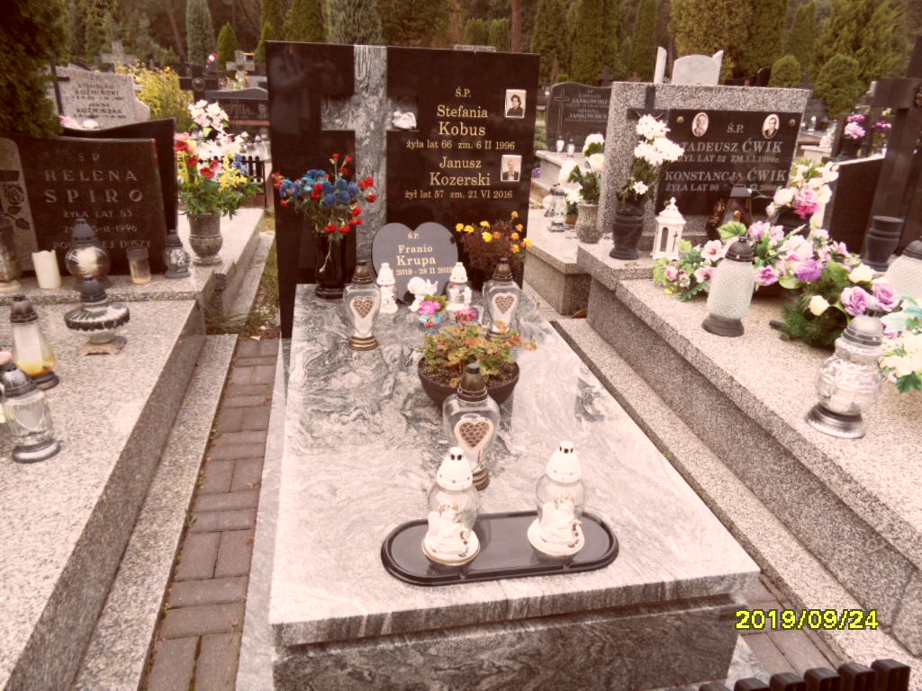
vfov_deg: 56.8
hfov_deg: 71.6
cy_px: 346
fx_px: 639
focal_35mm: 24
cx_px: 461
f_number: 3.2
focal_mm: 3.9
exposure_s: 1/250
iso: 80
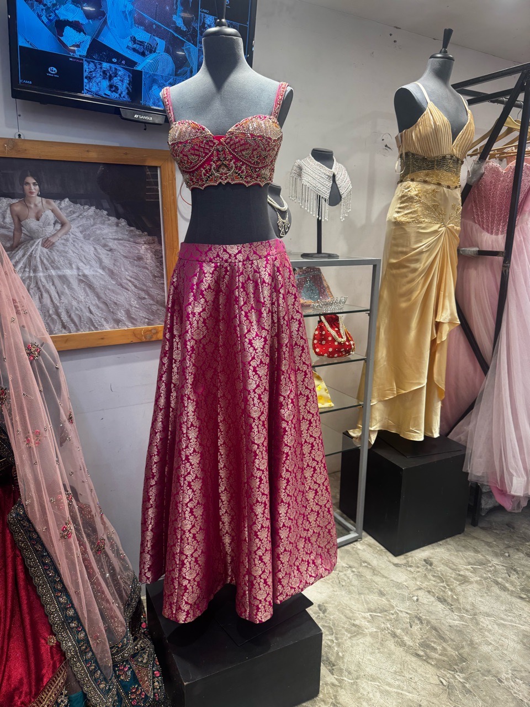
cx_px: 265
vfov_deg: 71.6
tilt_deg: -14.6
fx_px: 490
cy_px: 354
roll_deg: -0.6
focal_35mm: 24
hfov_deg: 56.8
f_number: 1.78
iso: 50
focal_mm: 6.76
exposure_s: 1/100
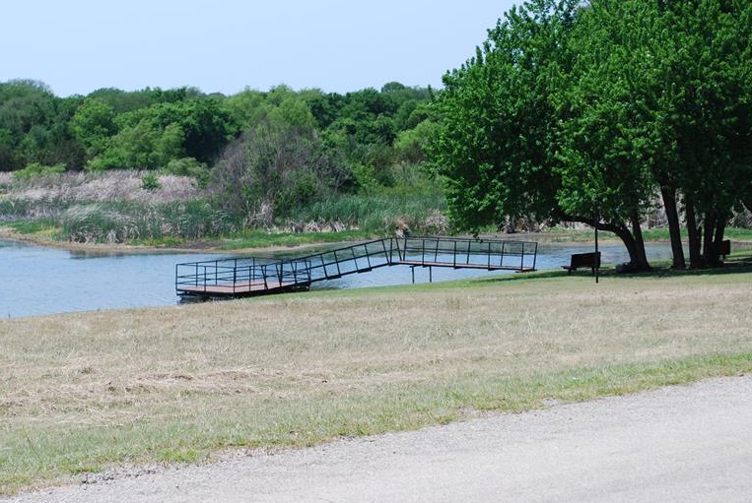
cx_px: 259
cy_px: 272
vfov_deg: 12.4
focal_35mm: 111
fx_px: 2315
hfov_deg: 18.4
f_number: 8
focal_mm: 55
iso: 100
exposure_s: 1/250
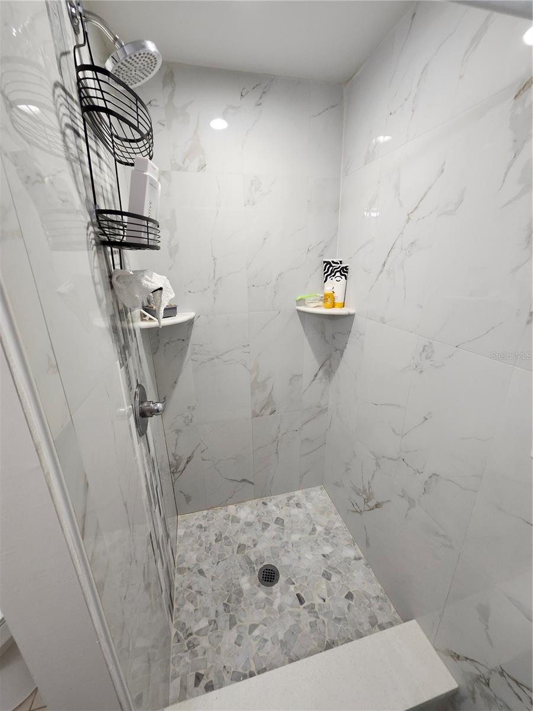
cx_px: 266
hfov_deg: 89.9
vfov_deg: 106.2
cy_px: 356
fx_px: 267
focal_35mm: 13
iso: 200
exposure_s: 1/60
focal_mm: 1.74
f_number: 2.2
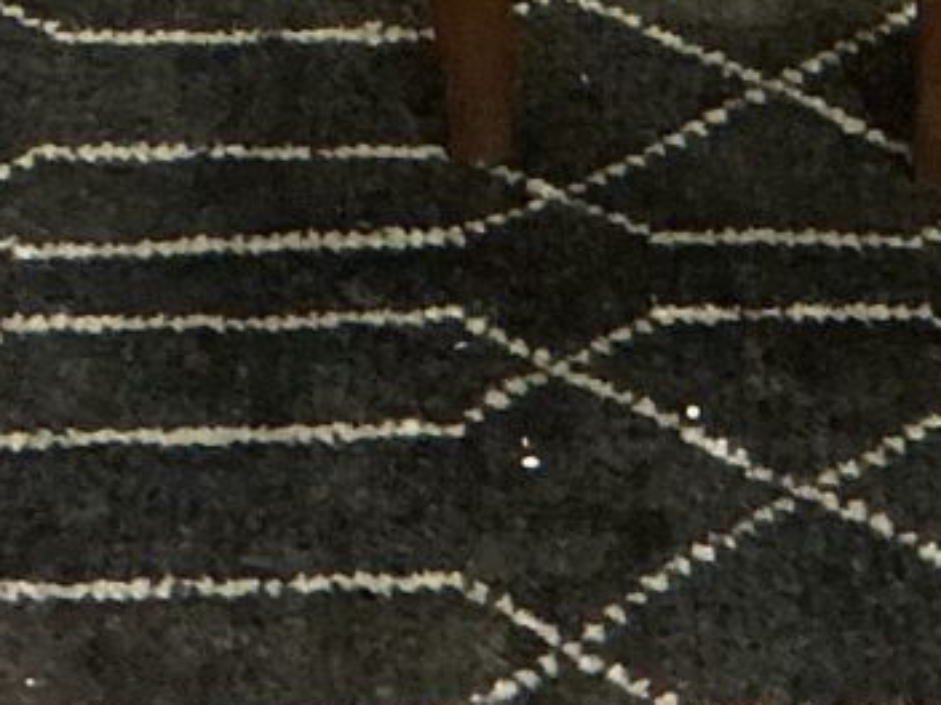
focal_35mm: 211
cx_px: 676
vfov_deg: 6.7
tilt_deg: -14.6
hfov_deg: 9.4
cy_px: -988
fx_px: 5736
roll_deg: +0.5
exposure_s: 1/40
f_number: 1.8
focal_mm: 3
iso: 320
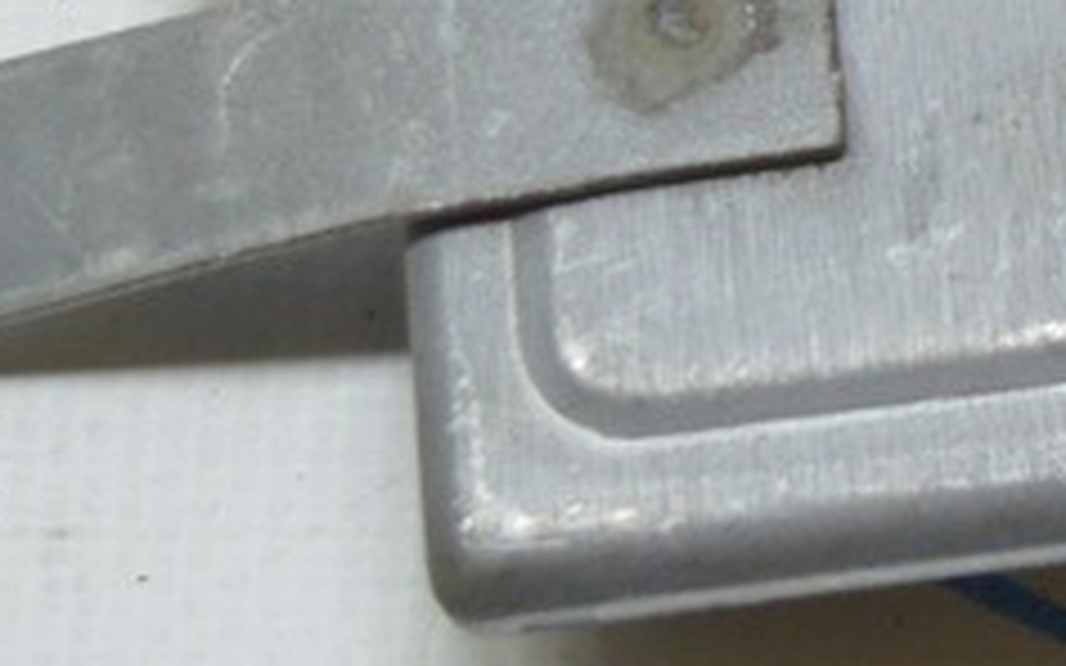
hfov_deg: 11.2
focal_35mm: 185
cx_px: 1124
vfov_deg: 7.0
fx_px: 5373
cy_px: -173
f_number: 4.2
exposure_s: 1/60
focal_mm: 28
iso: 400
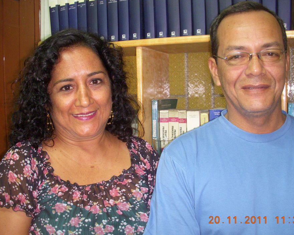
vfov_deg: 35.7
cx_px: 151
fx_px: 366
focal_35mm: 42
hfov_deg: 43.8
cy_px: 121
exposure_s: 1/15
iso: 320
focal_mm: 6.3
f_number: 3.3
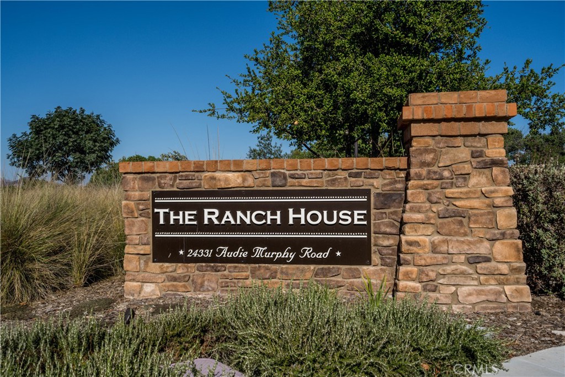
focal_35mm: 35
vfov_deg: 37.9
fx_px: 549
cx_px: 282
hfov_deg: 54.4
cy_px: 188
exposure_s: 1/320
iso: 100
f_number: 10
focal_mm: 35
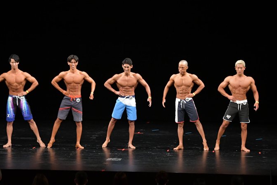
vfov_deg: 9.3
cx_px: 137
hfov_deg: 14.0
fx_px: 1130
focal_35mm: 147
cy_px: 105
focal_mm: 85
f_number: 5.6
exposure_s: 1/400
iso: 3200
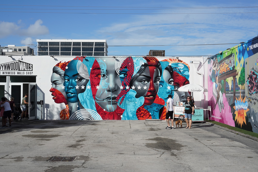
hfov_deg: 43.6
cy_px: 86
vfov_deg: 29.9
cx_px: 129
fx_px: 323
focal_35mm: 45
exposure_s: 1/100
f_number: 18
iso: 100
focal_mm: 45
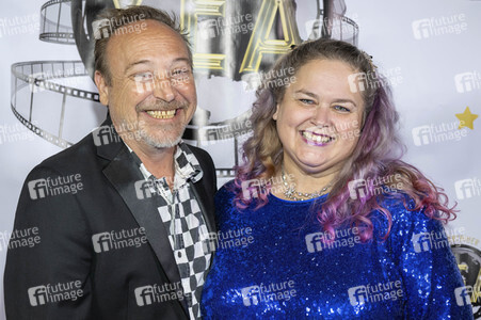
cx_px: 240
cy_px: 160
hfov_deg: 35.7
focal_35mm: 56
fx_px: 748
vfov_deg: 24.2
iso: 800
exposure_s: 1/200
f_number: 5.6
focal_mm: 56
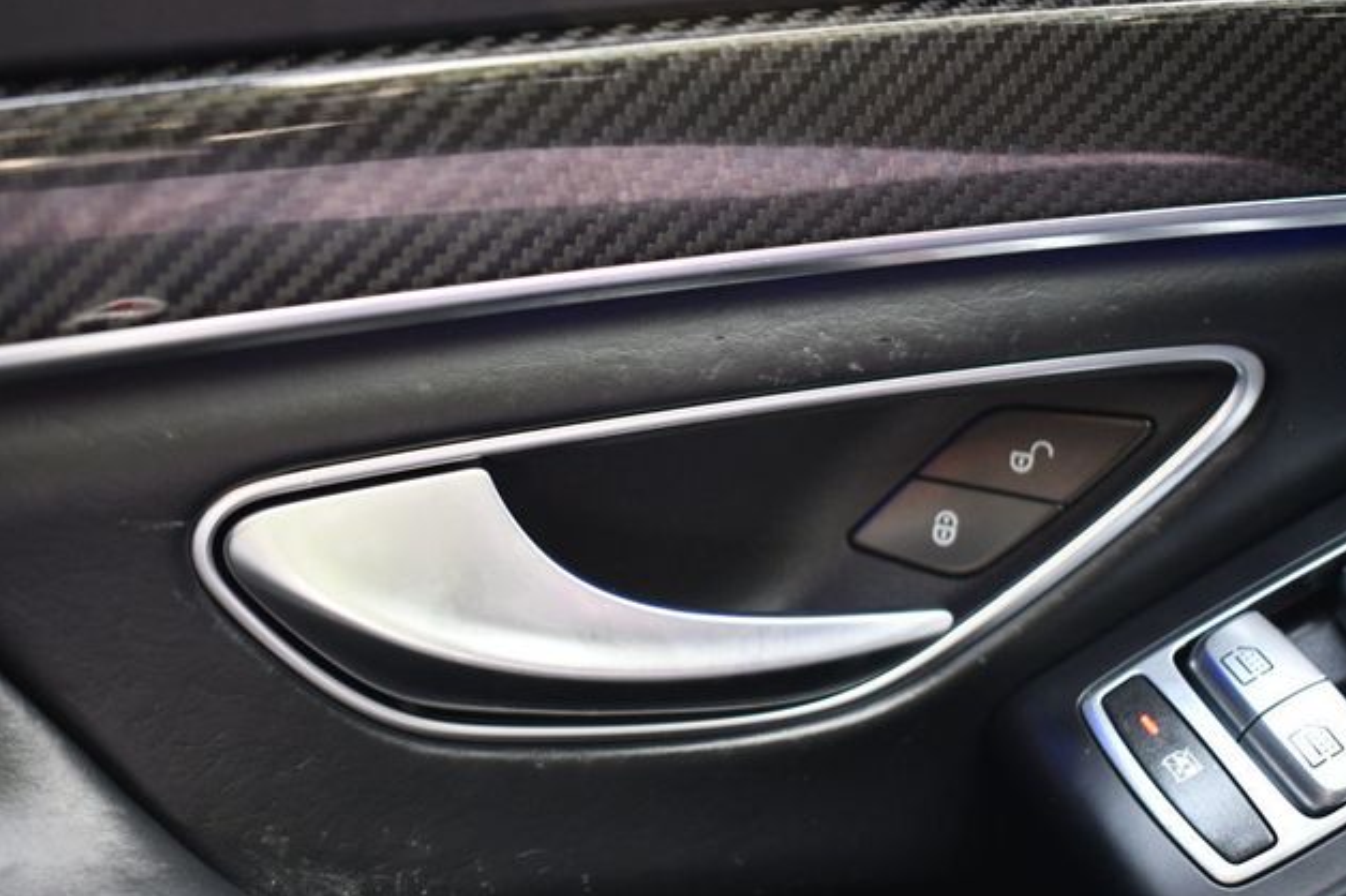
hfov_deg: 37.5
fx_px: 1980
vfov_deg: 25.5
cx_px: 684
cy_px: 448
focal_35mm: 53
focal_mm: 35
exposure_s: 1/125
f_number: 4.5
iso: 1100
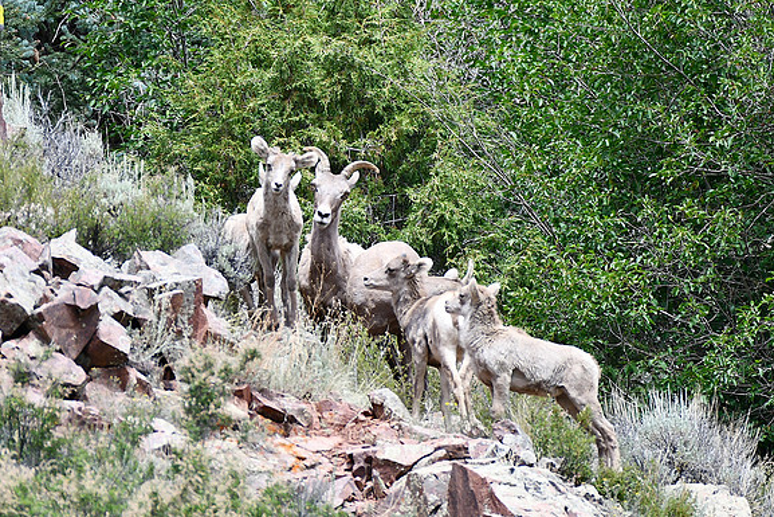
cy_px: 258
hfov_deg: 2.7
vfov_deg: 1.8
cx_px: 388
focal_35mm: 754
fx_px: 16214
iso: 200
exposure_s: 1/500
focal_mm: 500
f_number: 6.3
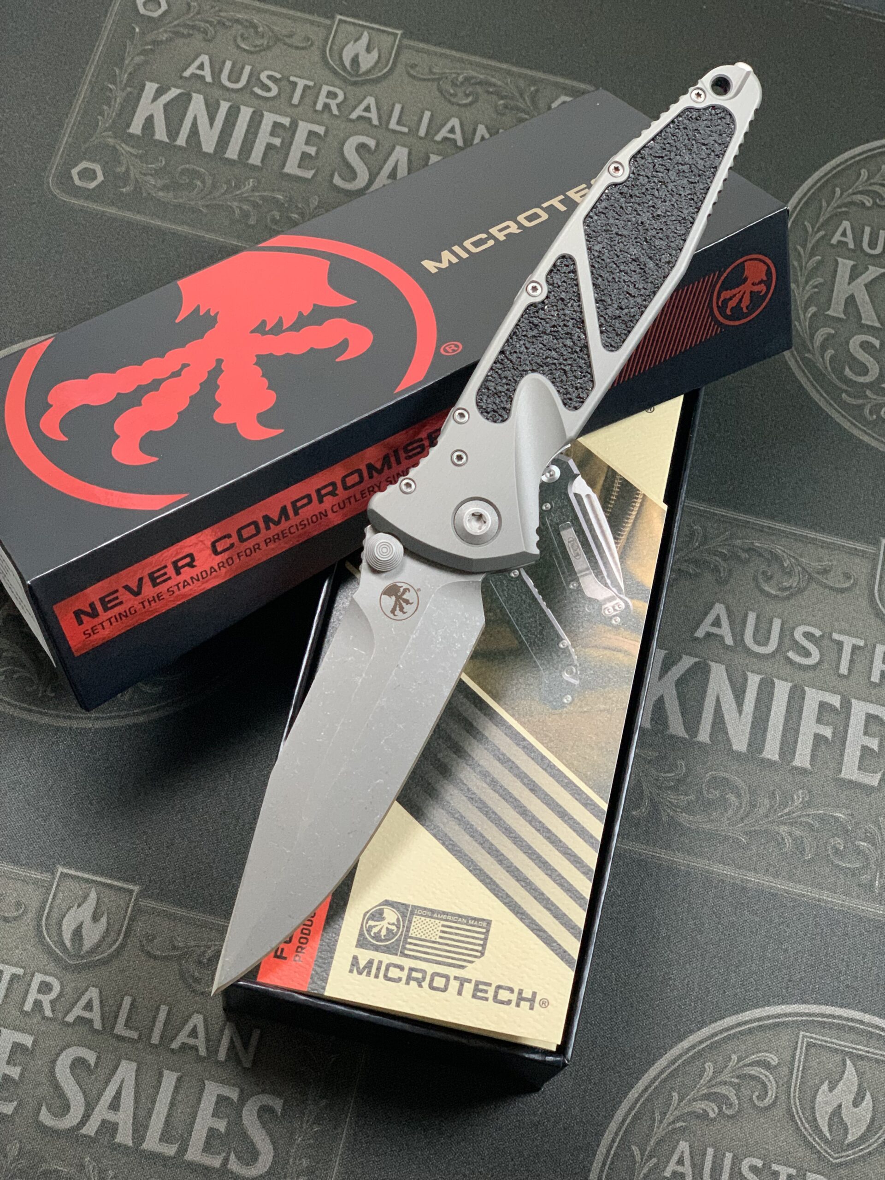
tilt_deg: -68.6
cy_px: 590
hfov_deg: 28.0
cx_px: 442
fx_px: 1773
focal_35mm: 52
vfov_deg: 36.8
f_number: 2.4
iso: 250
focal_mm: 6
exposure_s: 1/50
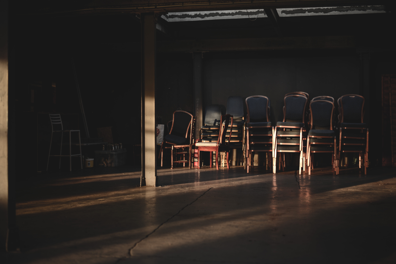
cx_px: 198
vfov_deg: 27.0
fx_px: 550
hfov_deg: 39.6
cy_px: 132
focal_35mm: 50
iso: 200
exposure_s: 1/125
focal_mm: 50
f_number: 1.8
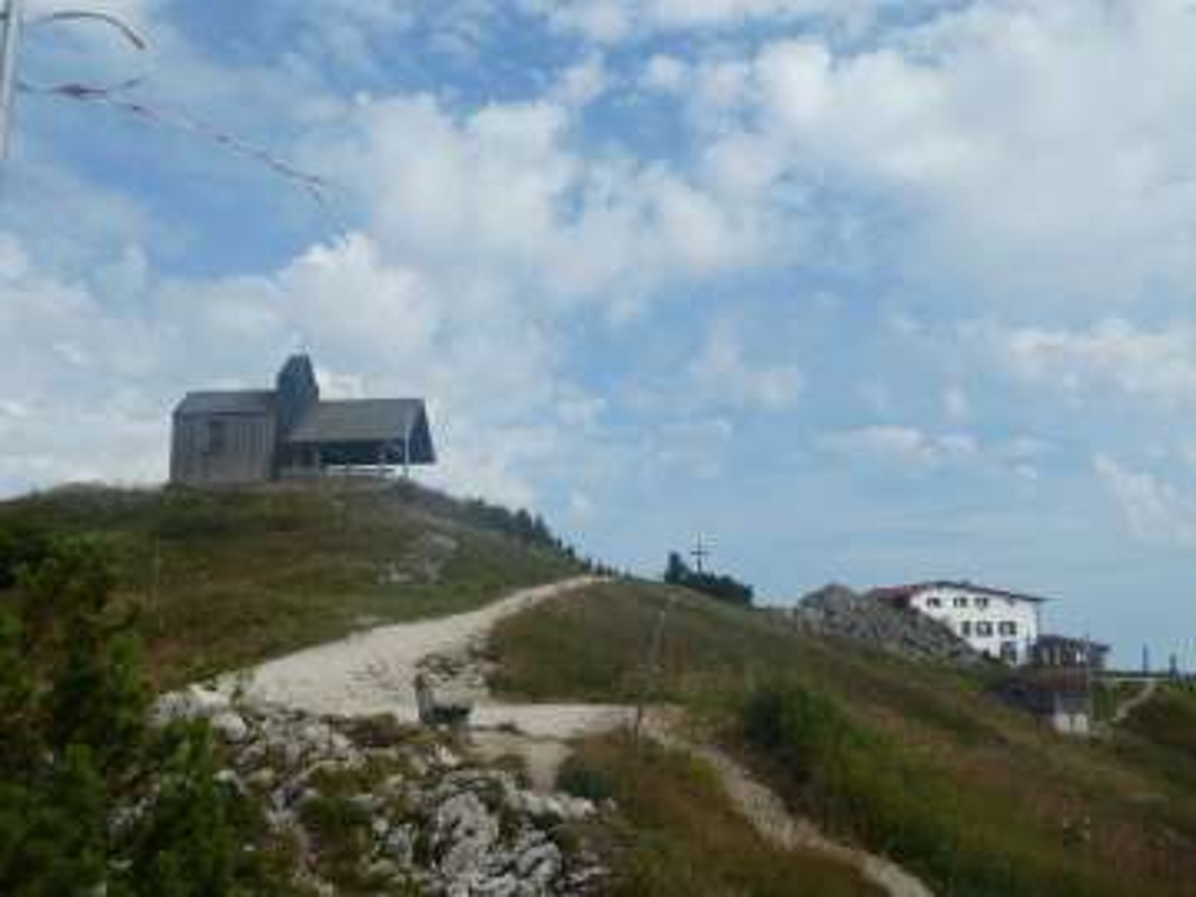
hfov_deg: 52.6
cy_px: 448
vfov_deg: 40.7
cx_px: 598
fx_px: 1209
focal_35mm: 35
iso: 80
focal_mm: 6.3
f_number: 3.7
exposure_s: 1/800
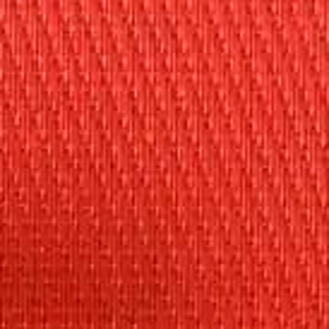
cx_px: -584
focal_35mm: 225
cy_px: 756
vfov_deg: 7.3
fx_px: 2419
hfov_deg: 7.1
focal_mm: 4.28
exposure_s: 1/15
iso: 100
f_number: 2.4
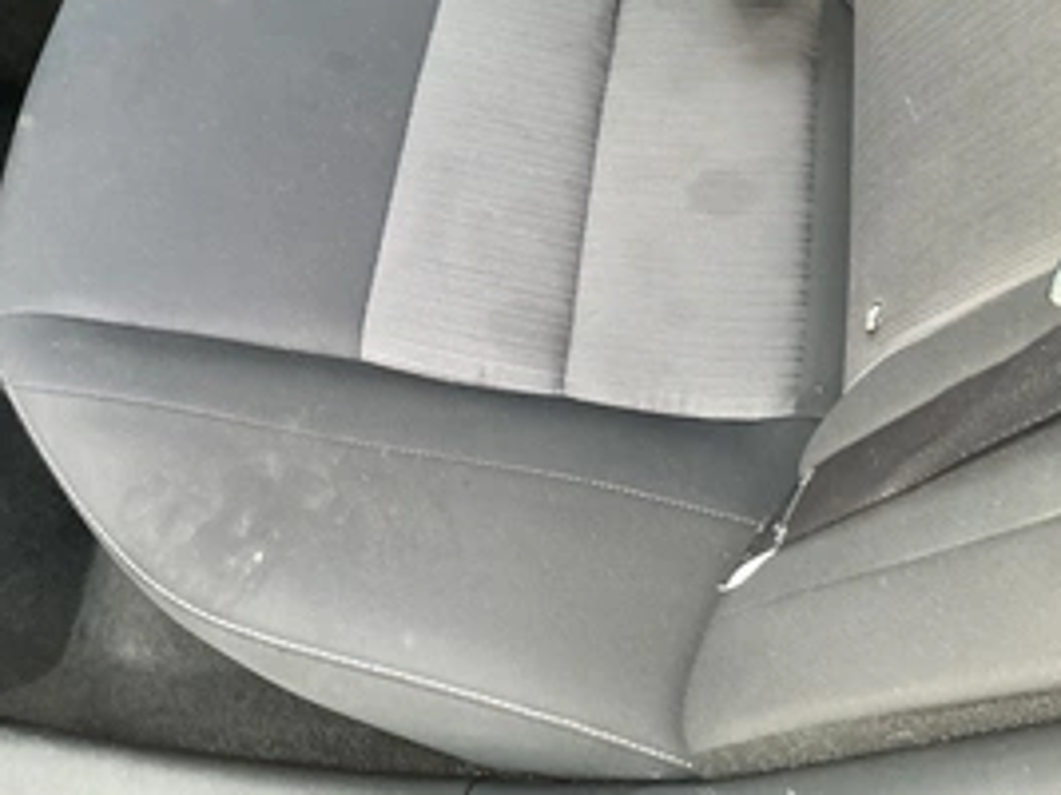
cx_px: 413
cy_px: 235
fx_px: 1287
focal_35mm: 42
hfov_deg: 44.5
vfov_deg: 33.9
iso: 125
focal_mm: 3
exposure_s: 1/60
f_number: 1.8
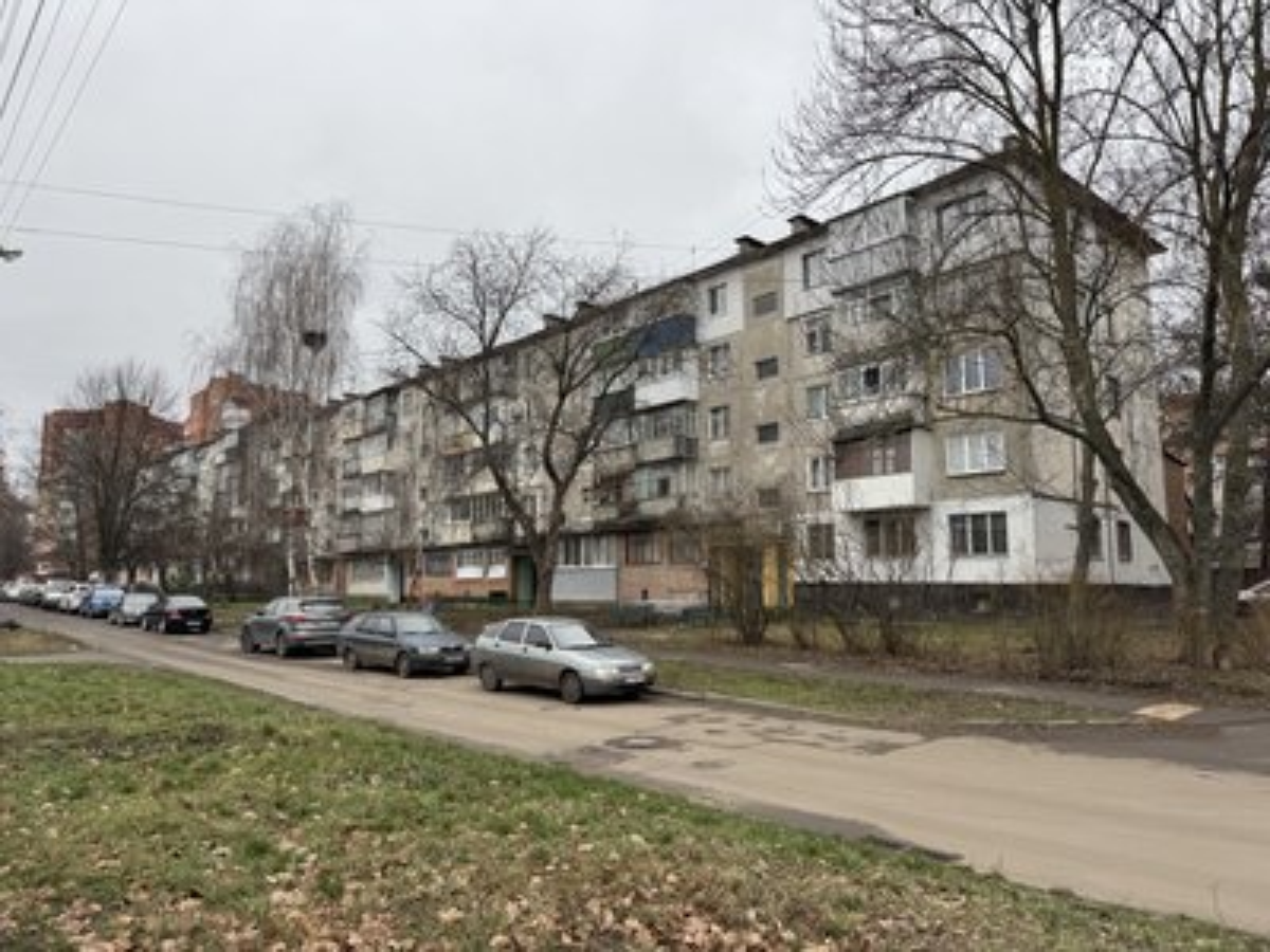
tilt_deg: +8.1
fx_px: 881
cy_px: 476
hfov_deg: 71.6
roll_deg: +0.7
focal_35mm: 24
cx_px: 635
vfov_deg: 56.8
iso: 64
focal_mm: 6.76
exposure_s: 1/171
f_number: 1.78
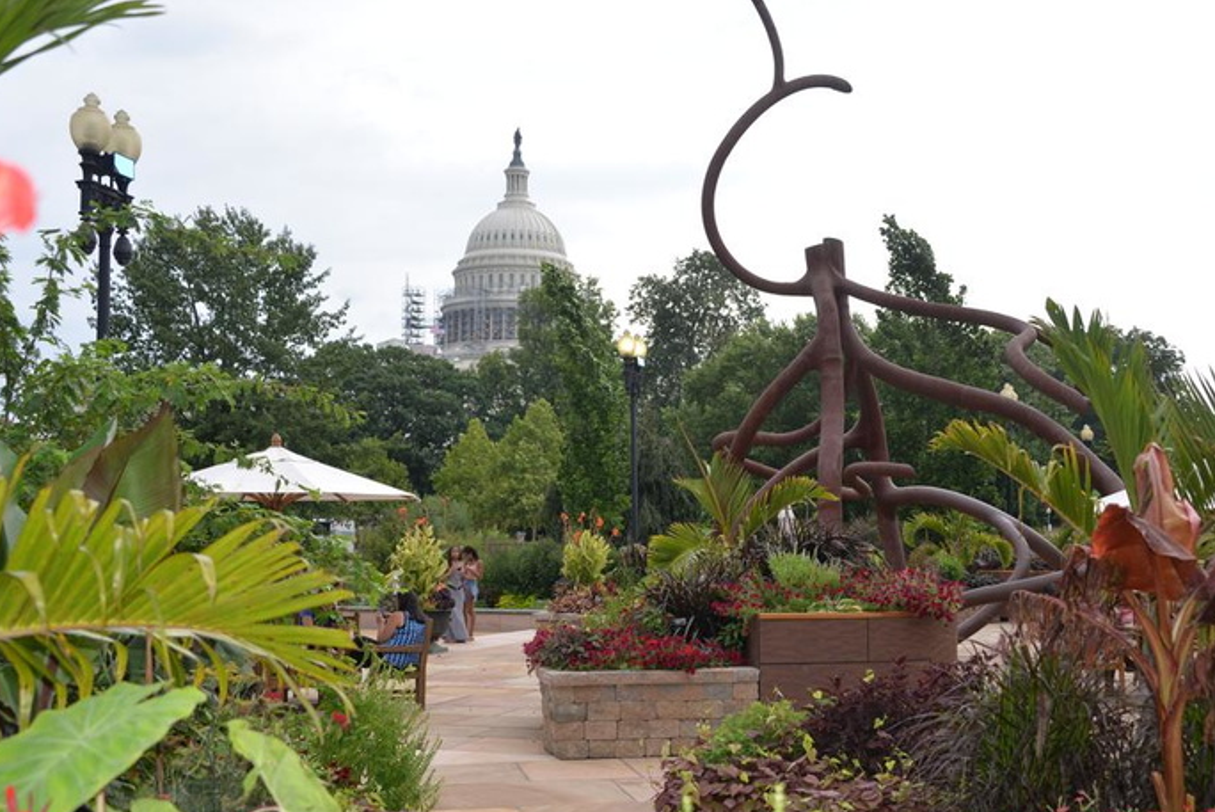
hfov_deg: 44.4
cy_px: 465
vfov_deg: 30.5
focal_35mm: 44
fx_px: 1486
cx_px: 664
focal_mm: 38
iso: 180
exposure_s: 1/200
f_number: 4
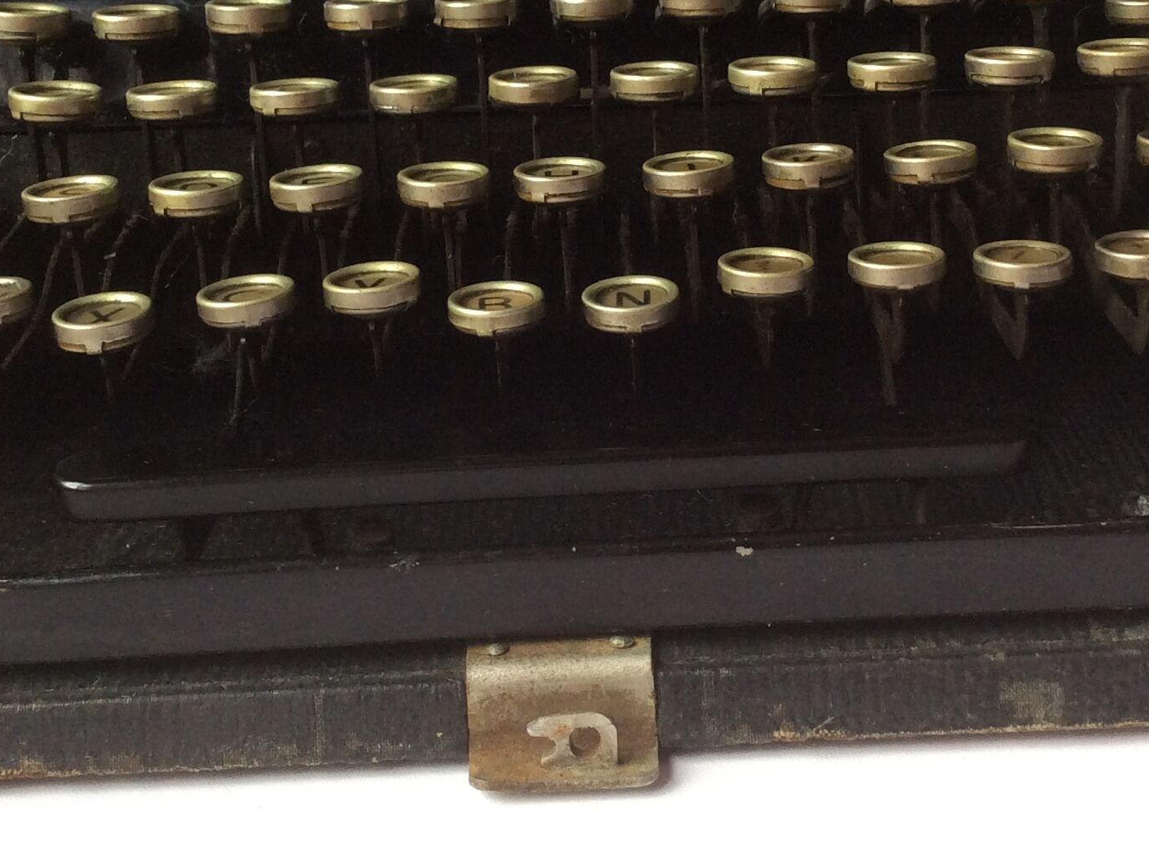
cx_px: 618
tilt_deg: -17.0
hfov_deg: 31.7
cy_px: 195
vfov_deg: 23.7
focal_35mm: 61
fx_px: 2022
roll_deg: +3.7
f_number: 2.4
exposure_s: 1/100
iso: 64
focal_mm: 3.3
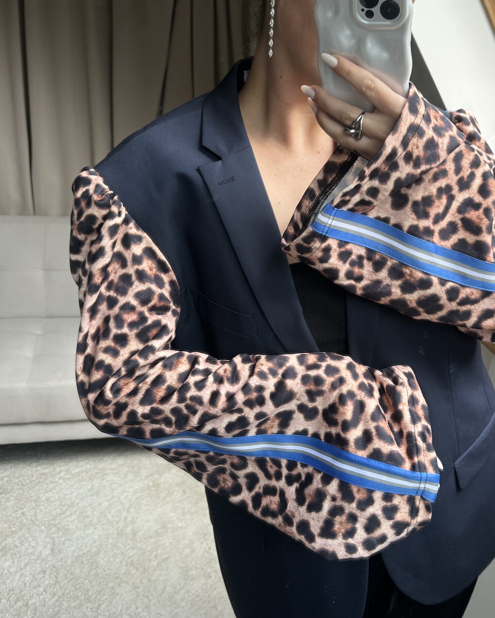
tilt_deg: -26.2
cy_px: 268
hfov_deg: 44.1
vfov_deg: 54.0
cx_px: 318
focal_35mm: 33
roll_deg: -6.2
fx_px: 604
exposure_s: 1/121
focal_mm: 6.86
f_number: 1.78
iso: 80
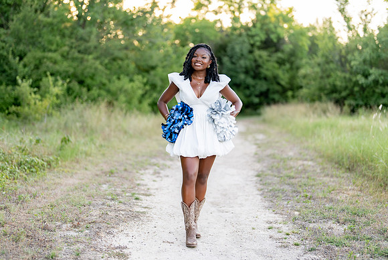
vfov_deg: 23.4
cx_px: 193
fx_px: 626
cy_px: 112
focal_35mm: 58
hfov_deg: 34.4
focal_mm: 50
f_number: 1.2
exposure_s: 1/800
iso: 160
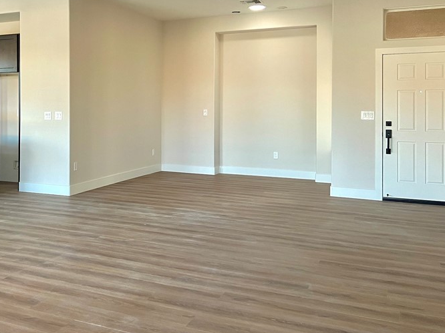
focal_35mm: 40
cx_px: 124
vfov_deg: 35.5
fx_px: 514
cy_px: 107
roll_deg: -0.6
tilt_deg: -1.3
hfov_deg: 45.5
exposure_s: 1/60
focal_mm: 5.7
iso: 200
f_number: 1.5
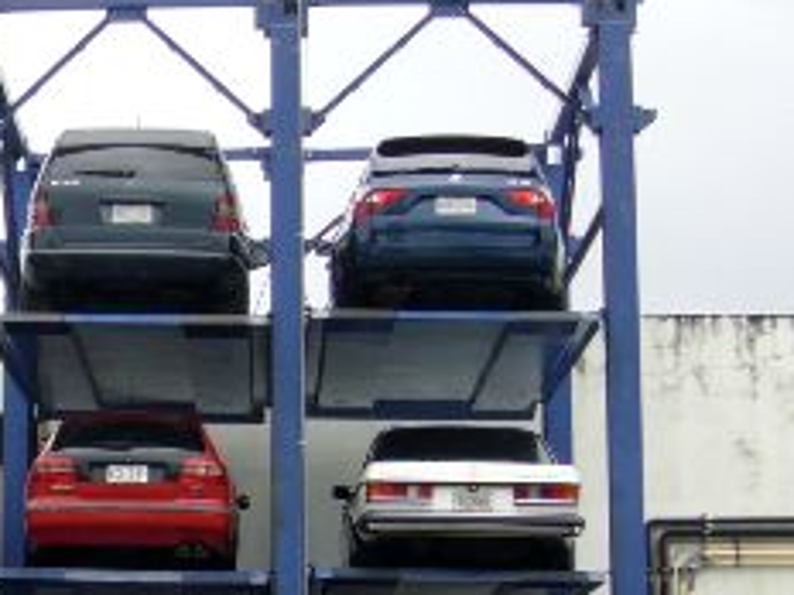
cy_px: 540
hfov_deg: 16.7
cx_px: 38
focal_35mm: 116
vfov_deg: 12.7
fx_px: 2661
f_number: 3.6
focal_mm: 9.9
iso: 80
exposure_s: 1/320
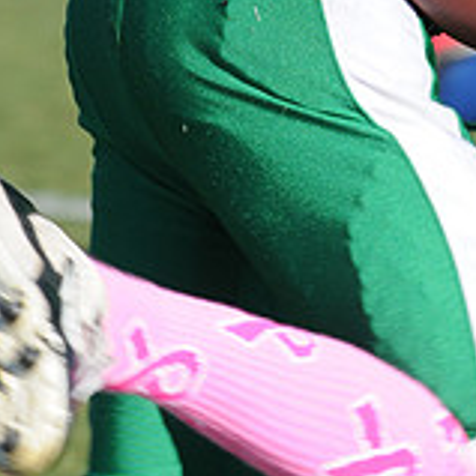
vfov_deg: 1.3
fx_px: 21640
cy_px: -260
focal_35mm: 1391
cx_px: 256
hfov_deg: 1.3
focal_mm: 300
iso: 200
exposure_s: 1/500
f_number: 7.1
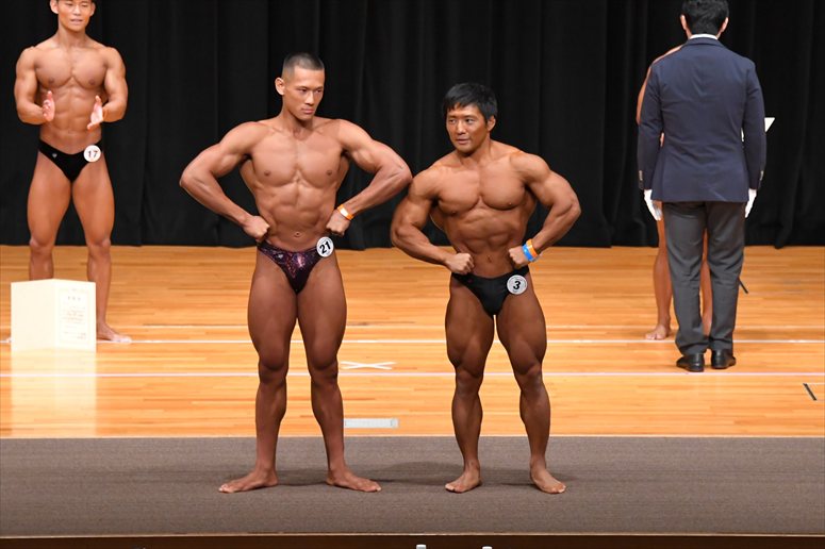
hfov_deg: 9.5
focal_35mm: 217
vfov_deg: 6.3
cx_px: 412
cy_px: 274
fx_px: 4971
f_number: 5.6
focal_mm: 145
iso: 5000
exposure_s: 1/400
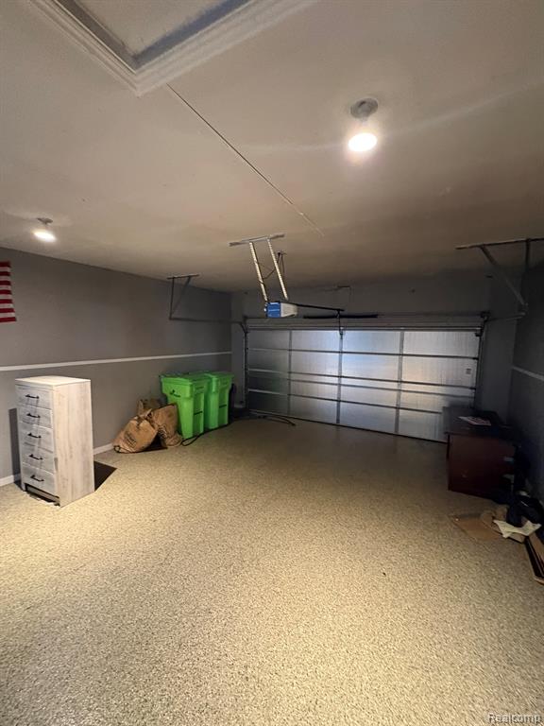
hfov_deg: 85.7
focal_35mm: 14
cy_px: 363
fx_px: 293
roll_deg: -0.9
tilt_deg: -4.8
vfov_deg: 102.1
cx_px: 272
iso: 1250
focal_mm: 2.22
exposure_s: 1/30
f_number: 2.2
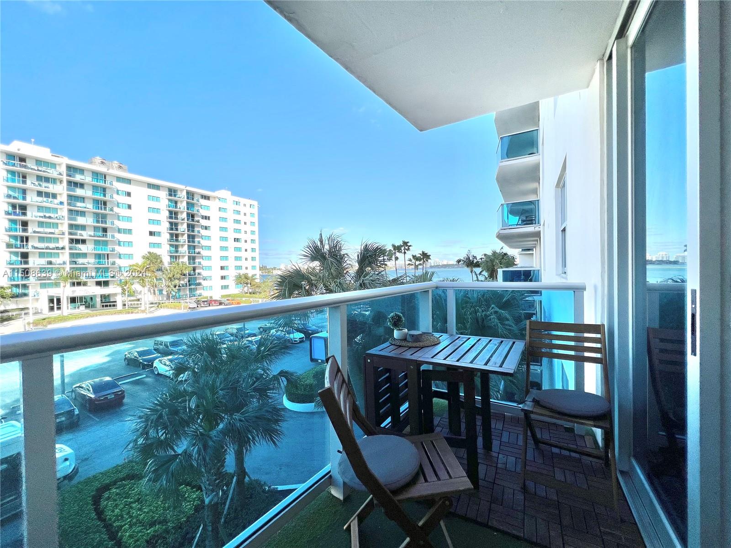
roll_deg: +1.6
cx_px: 366
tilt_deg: -0.5
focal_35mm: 13
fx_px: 275
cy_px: 274
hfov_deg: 106.2
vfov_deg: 89.9
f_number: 1.8
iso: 32
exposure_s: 1/1597
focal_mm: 1.57
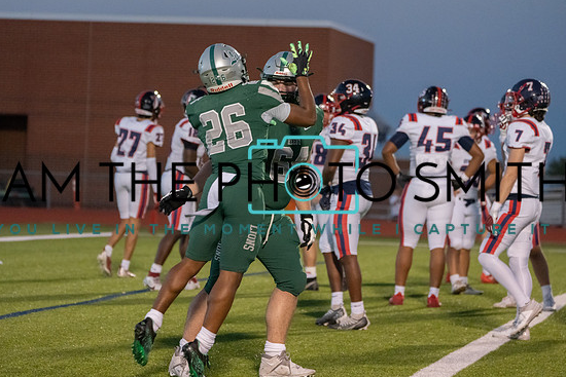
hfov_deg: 10.8
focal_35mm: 191
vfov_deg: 7.2
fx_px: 3004
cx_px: 272
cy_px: 184
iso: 10000
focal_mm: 181
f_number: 5.6
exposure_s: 1/640
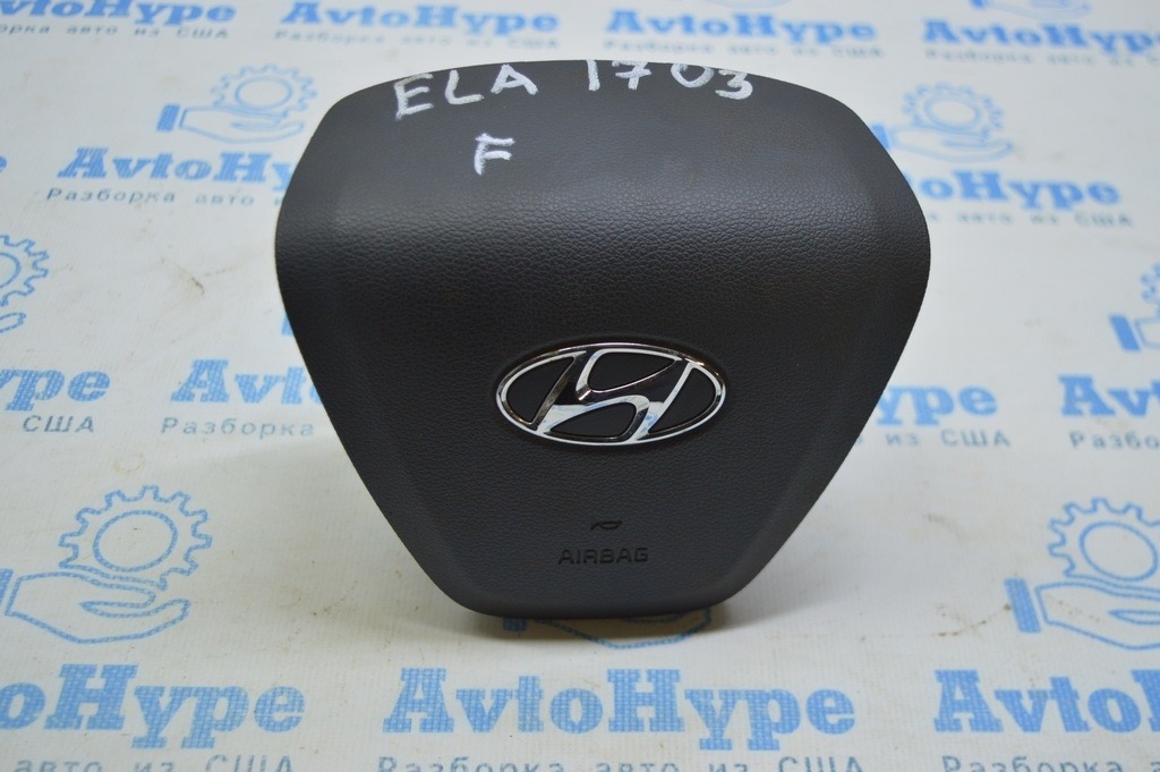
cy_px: 386
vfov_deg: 30.8
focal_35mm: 44
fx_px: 1401
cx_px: 580
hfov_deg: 45.0
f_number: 4.2
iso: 400
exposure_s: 1/60
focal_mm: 29
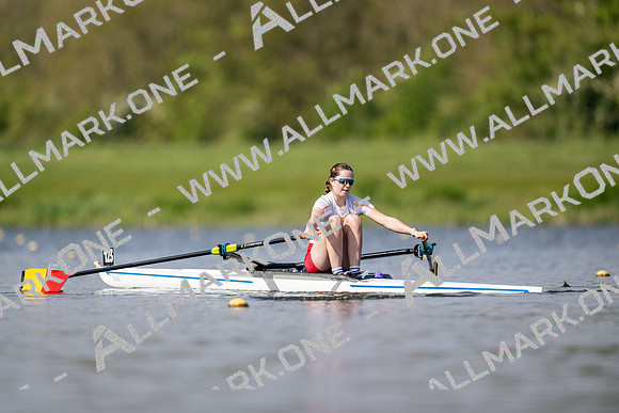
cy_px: 206
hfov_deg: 3.4
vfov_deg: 2.3
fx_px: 10319
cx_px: 310
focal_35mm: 600
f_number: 4
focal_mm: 600
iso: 220
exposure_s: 1/2500
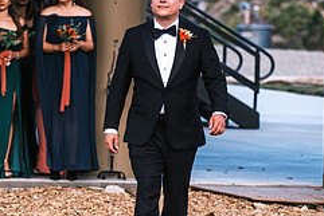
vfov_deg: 3.6
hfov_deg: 5.4
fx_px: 3449
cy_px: 155
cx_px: 175
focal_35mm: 383
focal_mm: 106
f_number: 2.8
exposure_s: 1/950
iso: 400
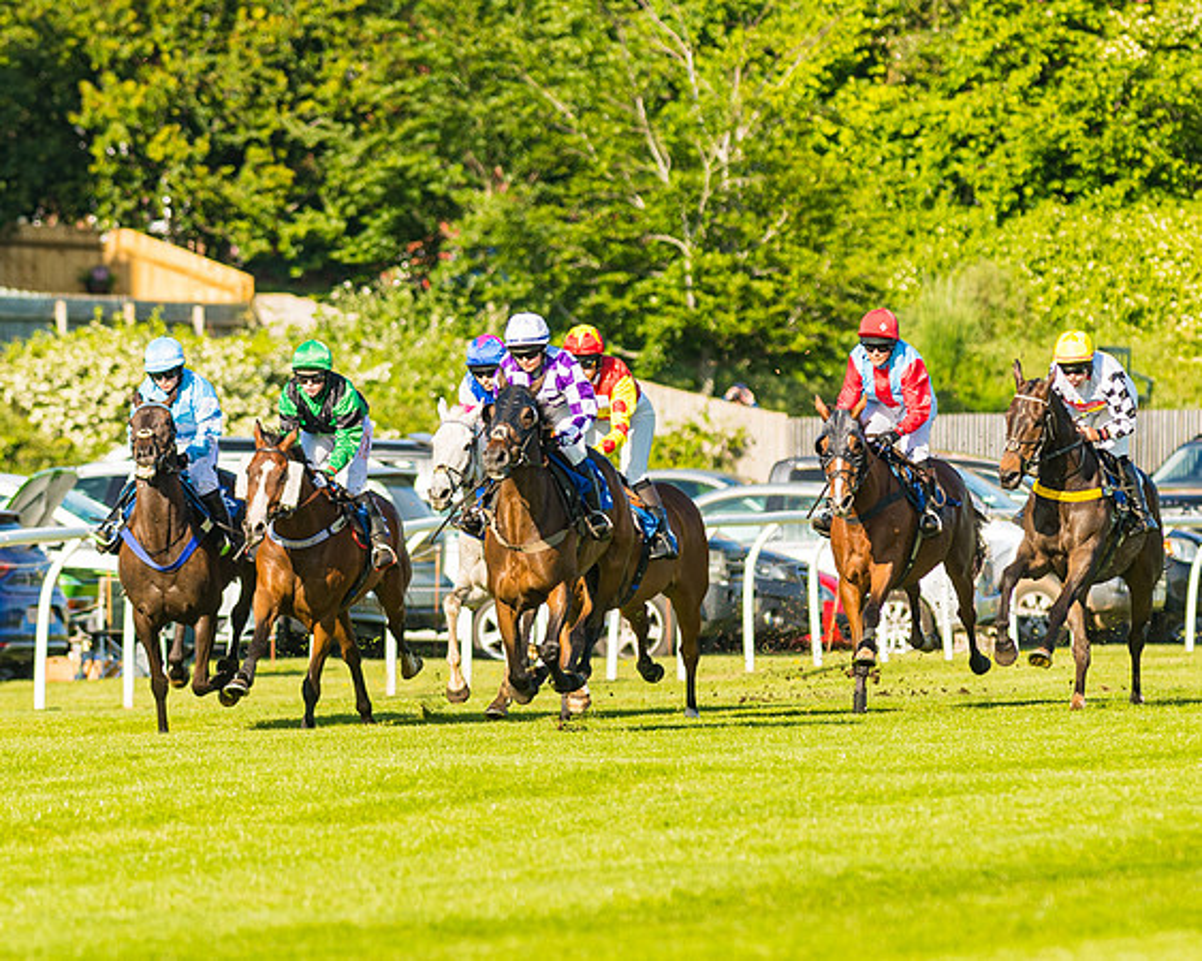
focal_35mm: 599
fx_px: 21292
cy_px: 489
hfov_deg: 3.2
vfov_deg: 2.6
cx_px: 485
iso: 200
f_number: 5
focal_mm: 300
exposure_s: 1/1250
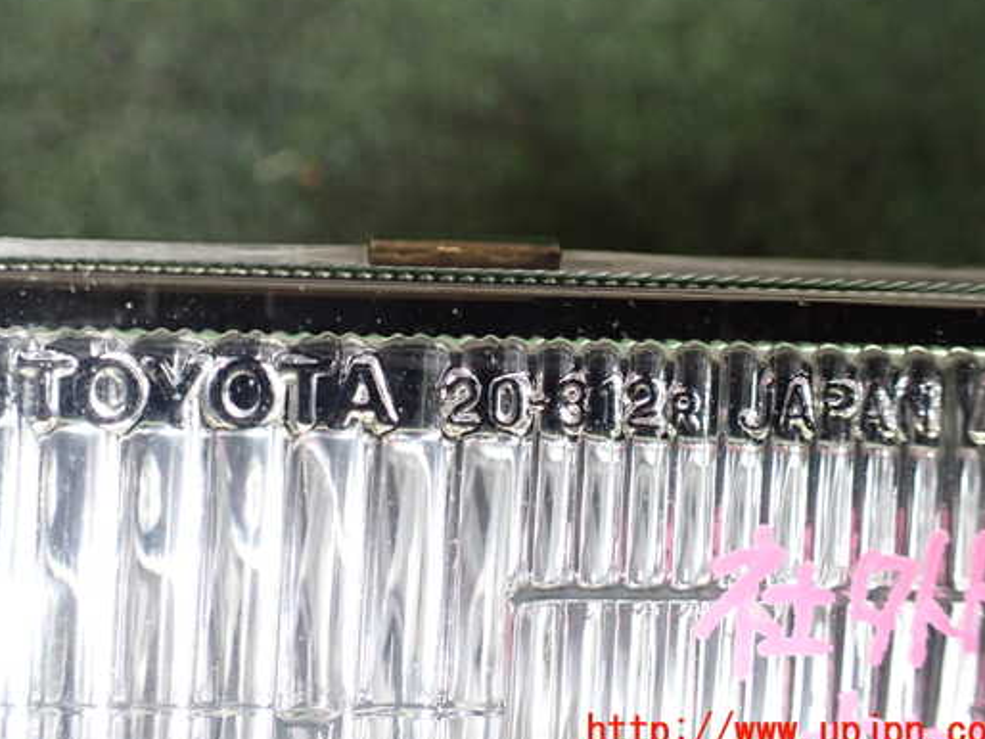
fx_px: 996
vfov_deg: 40.7
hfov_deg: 52.5
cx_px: 445
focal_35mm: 35
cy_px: 325
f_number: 2.3
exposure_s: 1/125
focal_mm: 5.4
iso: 500
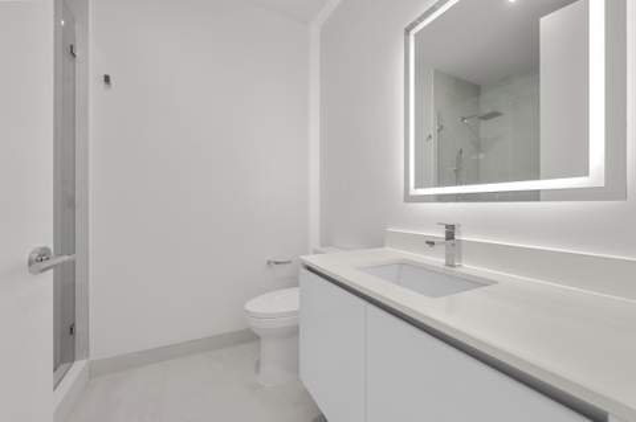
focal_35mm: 14
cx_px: 318
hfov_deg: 104.3
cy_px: 211
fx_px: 247
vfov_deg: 81.1
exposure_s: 1/13
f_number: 8
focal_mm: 14
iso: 500
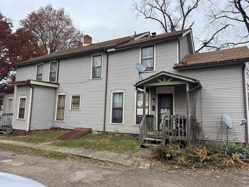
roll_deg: -1.8
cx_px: 124
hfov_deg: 71.6
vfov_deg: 56.8
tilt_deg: +7.0
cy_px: 94
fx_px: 173
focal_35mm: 24
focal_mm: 6.76
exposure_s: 1/185
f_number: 1.78
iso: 80
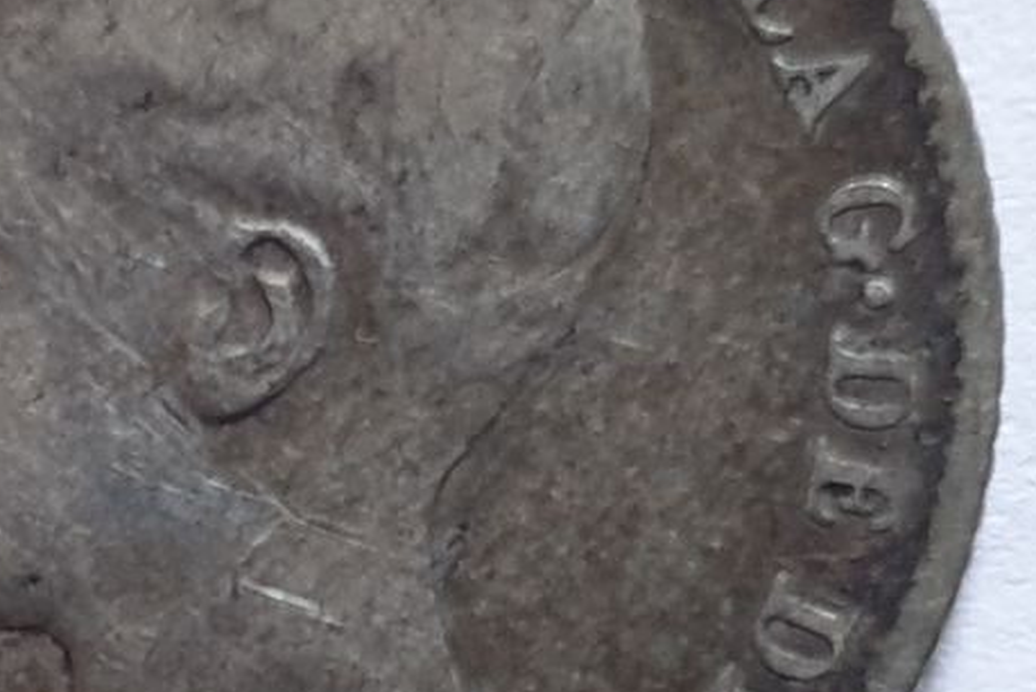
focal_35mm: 59
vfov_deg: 23.0
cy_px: 341
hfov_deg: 31.8
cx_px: 45
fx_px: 1699
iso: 250
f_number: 1.5
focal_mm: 4.3
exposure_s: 1/37
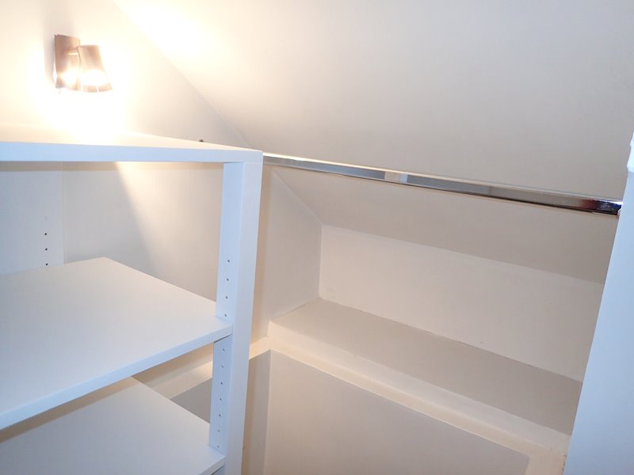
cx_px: 317
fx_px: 458
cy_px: 238
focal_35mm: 25
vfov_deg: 54.9
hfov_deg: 69.4
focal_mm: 4.5
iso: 200
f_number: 2
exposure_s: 1/60
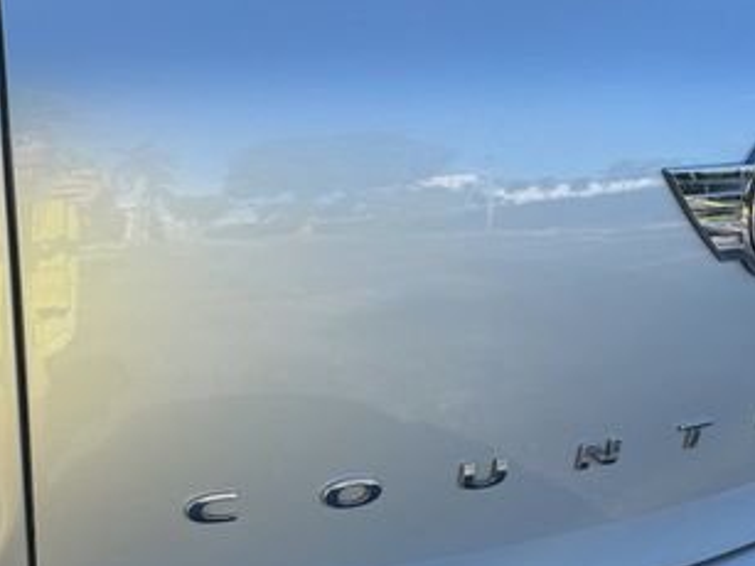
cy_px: 502
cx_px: 248
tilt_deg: -27.7
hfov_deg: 37.8
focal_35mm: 50
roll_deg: -4.9
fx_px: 1090
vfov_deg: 28.1
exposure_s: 1/1385
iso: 80
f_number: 1.78
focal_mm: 6.76
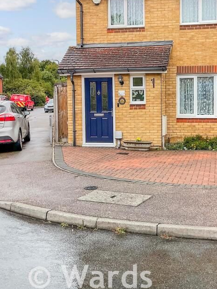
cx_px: 142
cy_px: 115
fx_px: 401
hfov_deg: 30.1
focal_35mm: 48
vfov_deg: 39.5
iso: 16
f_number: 1.8
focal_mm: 3
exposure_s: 1/900
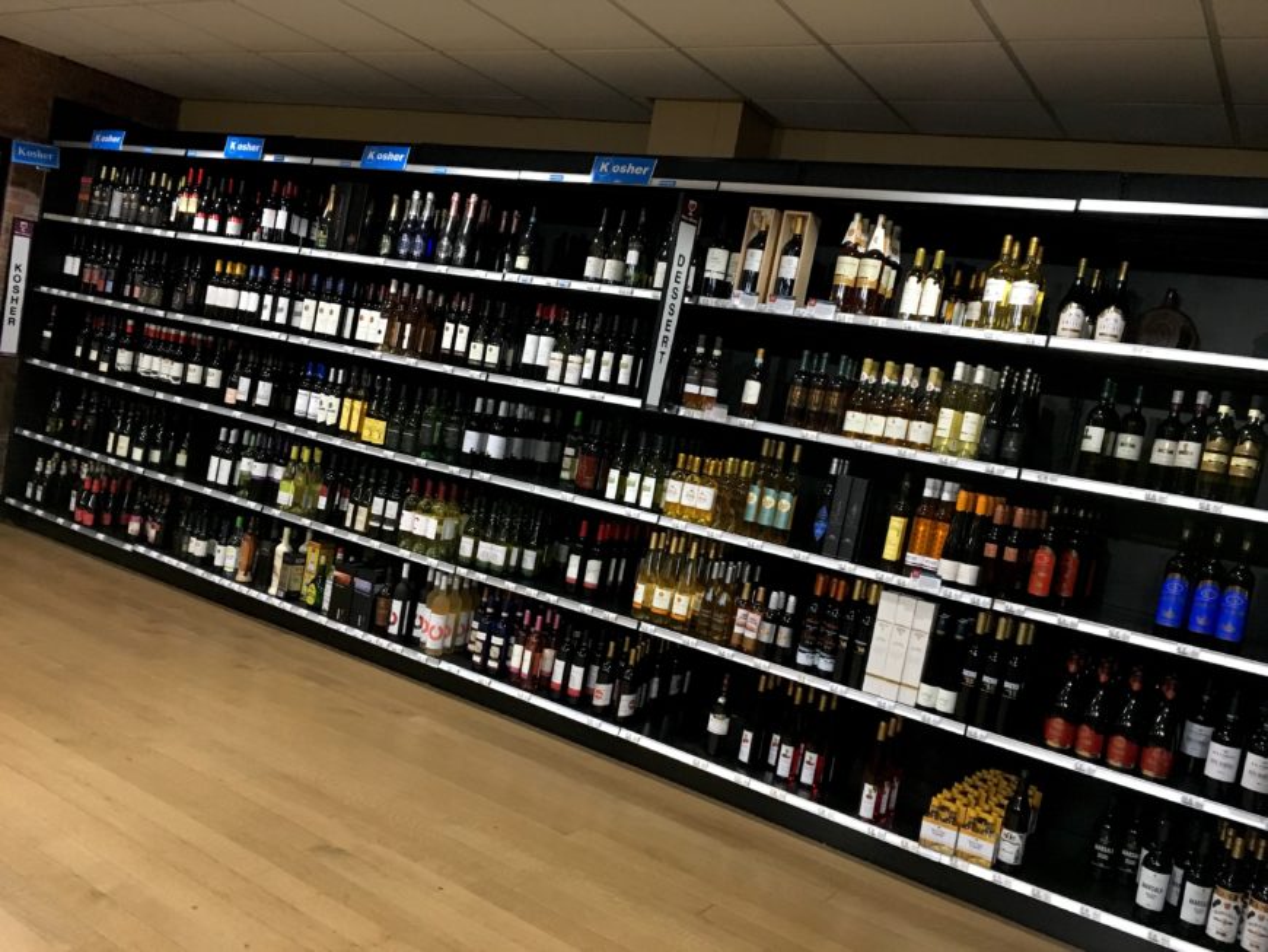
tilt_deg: -4.6
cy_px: 476
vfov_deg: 48.2
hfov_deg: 61.6
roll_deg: -9.2
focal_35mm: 29
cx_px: 634
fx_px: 1063
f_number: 2.2
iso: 200
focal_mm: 4.15
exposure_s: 1/30
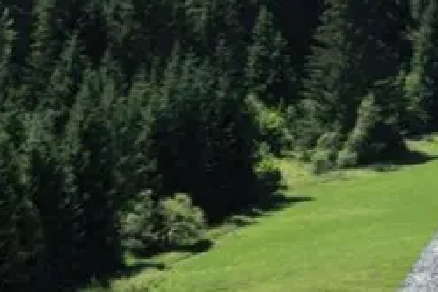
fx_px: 2640
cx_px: 375
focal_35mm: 217
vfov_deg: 6.3
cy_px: 350
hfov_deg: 9.5
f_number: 5
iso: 320
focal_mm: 30
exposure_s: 1/500
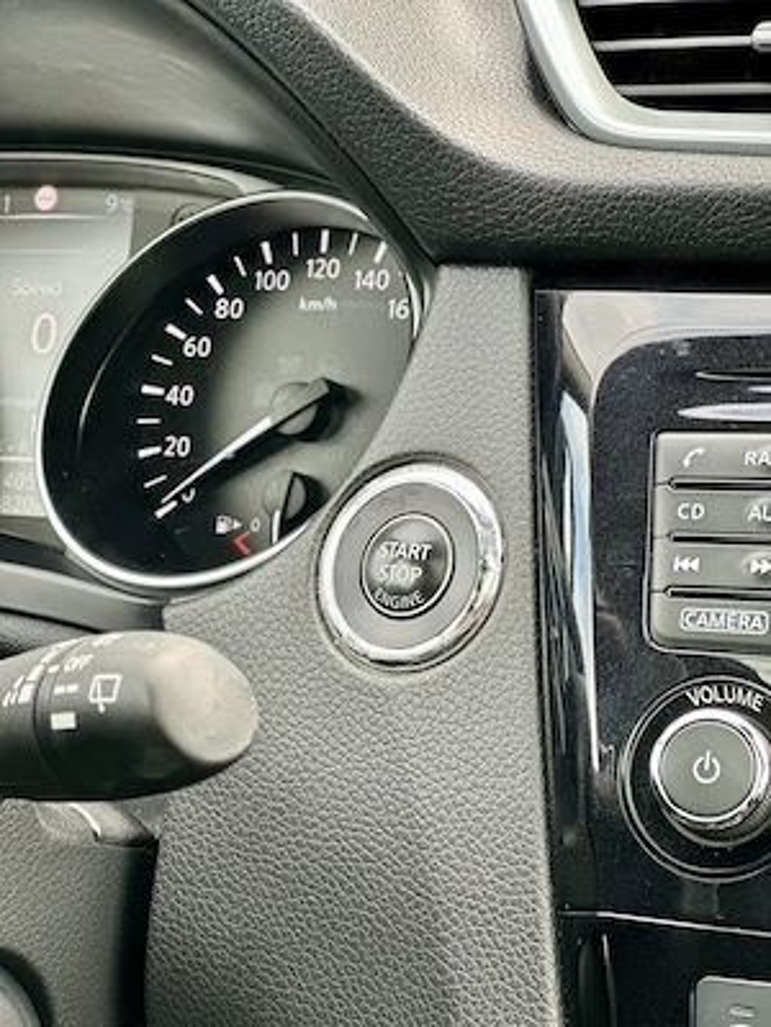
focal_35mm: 77
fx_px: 2287
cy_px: 514
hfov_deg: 19.1
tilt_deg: -14.0
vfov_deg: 25.3
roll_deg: +3.5
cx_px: 386
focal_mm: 9
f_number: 2.8
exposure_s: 1/121
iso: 160
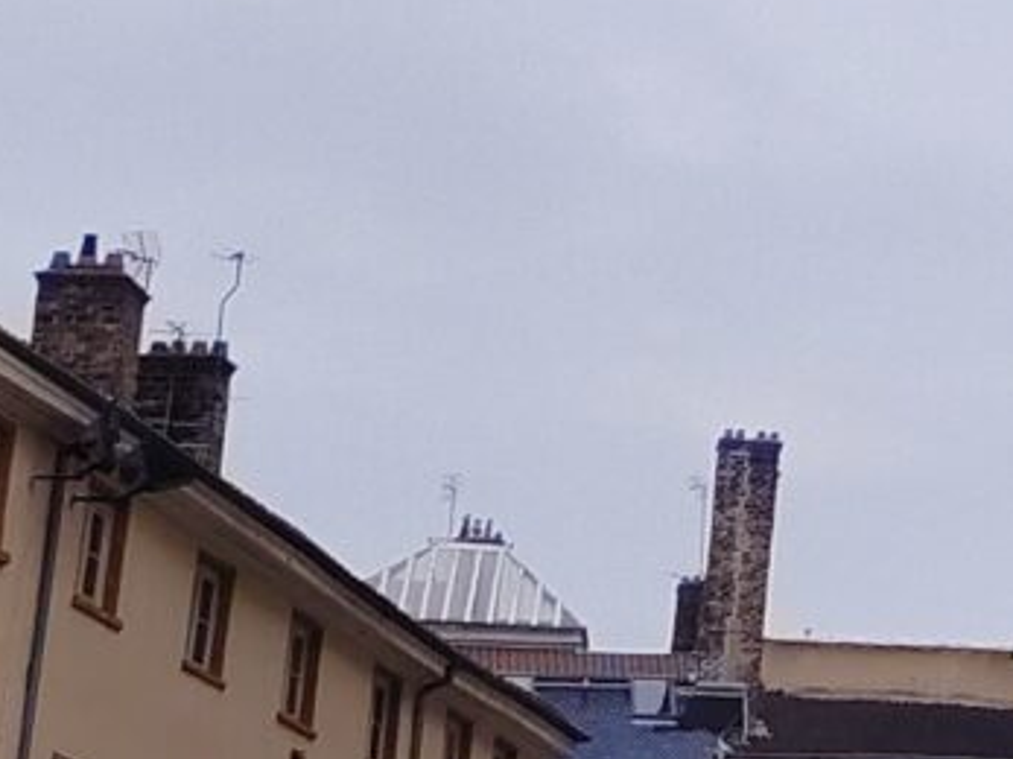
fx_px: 5178
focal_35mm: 177
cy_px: -47
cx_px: 2922
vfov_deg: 8.3
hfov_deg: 9.2
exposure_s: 1/354
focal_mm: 5.25
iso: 100
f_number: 1.75
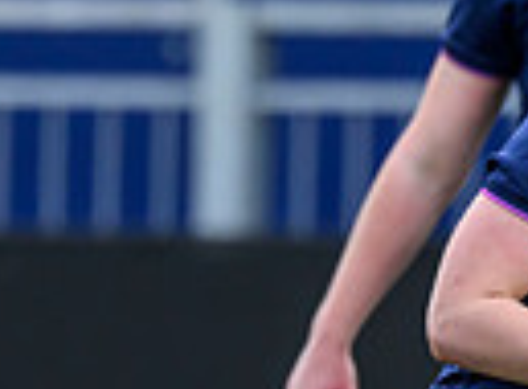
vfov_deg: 0.4
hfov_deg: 0.6
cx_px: 593
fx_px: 53722
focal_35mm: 3545
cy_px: 366
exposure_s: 1/1600
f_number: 4
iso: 500
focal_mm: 560
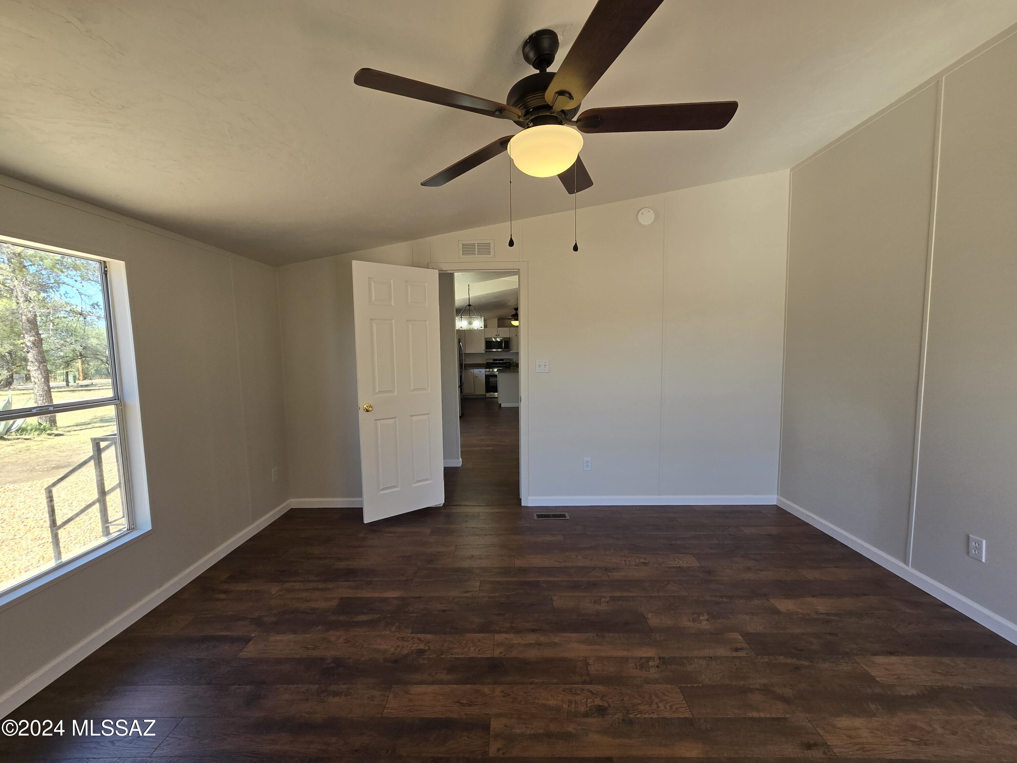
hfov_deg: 106.2
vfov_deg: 89.9
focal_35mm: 13
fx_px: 382
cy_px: 382
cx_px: 508
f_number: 2.2
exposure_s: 1/149
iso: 50
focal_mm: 2.2
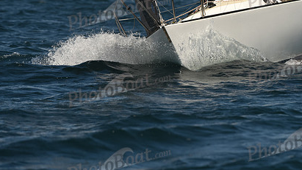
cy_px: 39
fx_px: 4740
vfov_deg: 2.1
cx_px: 209
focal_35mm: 592
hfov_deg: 3.6
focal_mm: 400
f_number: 7.1
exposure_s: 1/1000
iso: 250
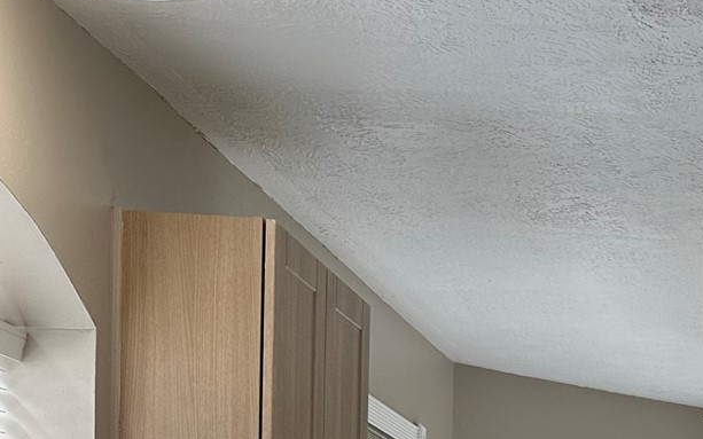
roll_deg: -2.3
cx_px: 826
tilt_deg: -4.7
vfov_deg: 13.5
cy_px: 836
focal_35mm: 85
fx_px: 1628
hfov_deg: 22.6
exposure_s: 1/252
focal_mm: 6.86
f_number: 1.78
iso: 80
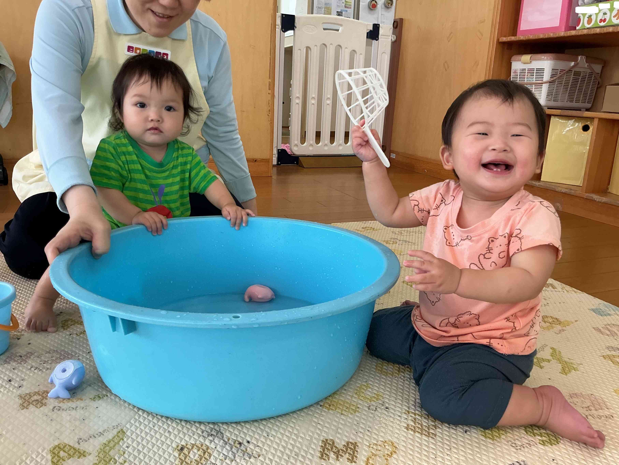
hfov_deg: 61.7
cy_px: 232
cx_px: 310
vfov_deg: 48.2
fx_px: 519
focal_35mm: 29
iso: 64
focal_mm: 3
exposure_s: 1/120
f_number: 1.8
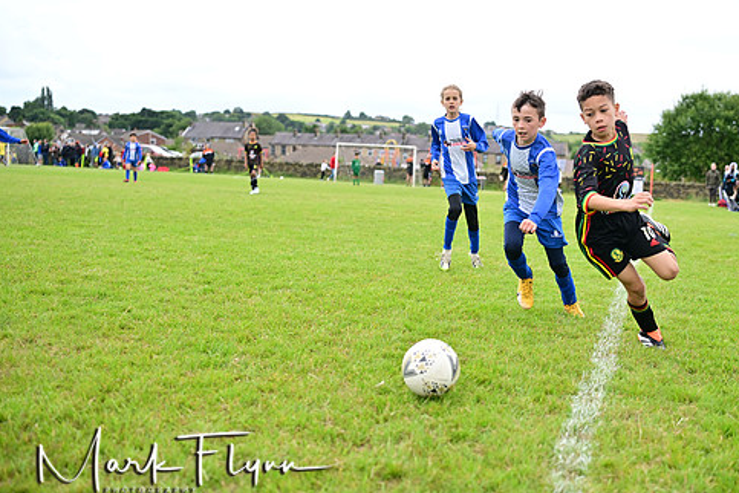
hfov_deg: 46.2
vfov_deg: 31.9
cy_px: 226
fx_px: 862
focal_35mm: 42
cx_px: 442
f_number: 2.2
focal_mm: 35
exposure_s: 1/2000
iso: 400
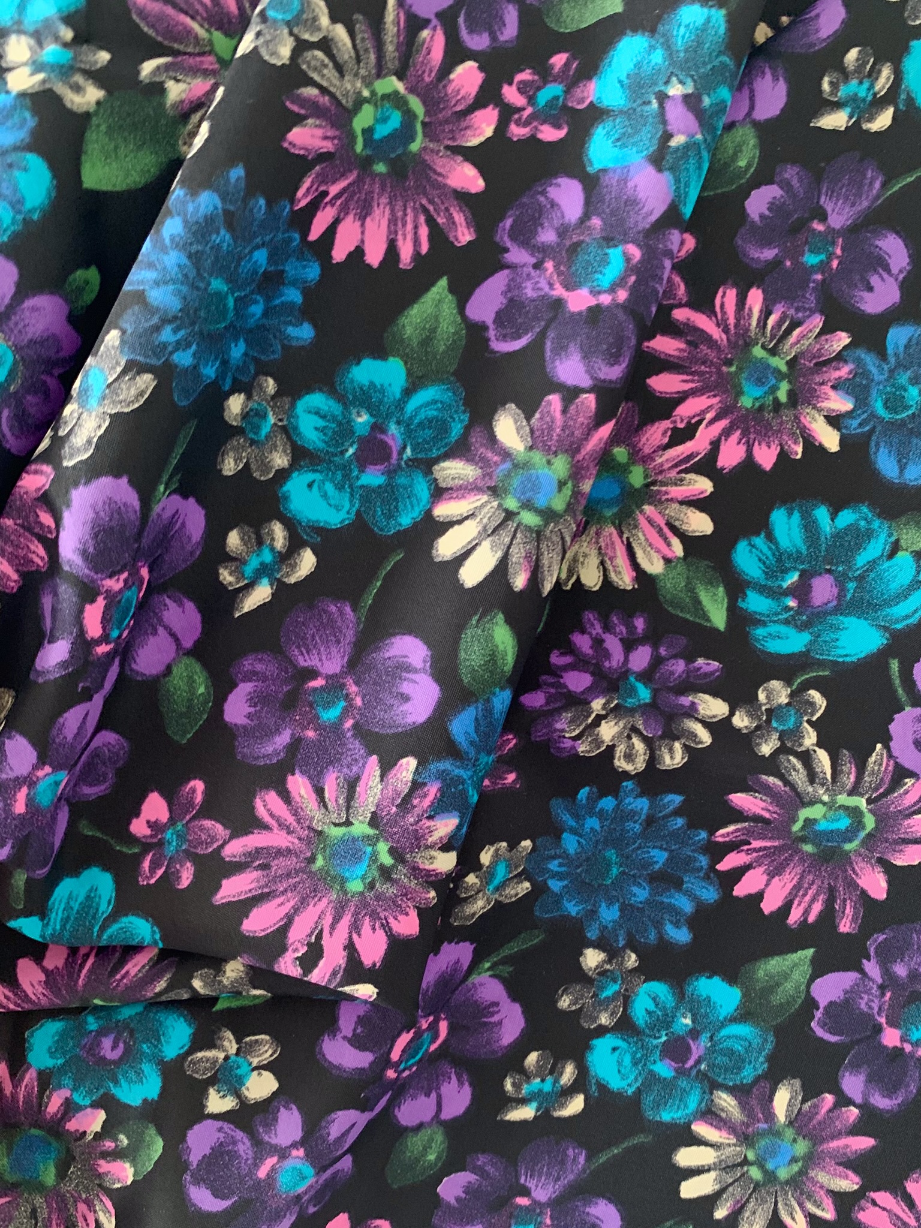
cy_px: 614
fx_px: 922
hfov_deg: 53.1
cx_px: 460
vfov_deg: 67.3
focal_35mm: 26
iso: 400
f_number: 1.8
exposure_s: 1/32
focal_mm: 4.25
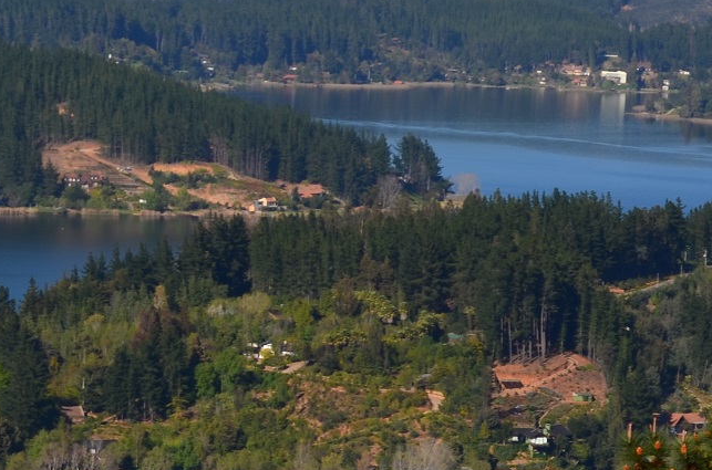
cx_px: 3
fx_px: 4862
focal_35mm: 246
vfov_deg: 5.5
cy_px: 193
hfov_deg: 8.3
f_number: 11
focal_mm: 55
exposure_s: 1/160
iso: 100
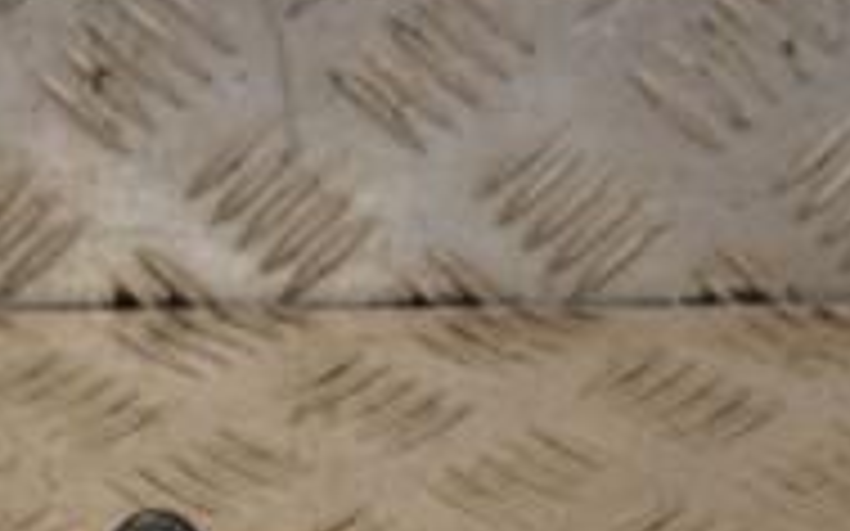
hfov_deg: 7.4
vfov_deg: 4.6
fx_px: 6531
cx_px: 265
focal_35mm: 282
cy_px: 760
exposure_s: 1/200
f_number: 8
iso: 800
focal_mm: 58
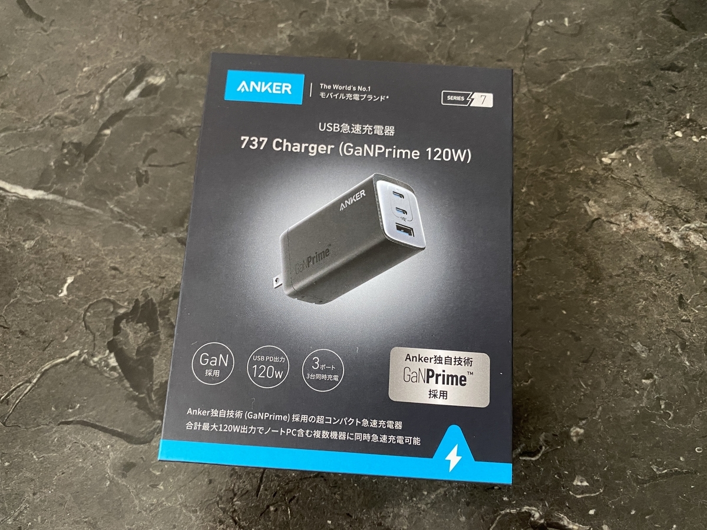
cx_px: 354
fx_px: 531
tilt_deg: -78.0
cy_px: 265
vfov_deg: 53.1
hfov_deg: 67.3
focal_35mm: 26
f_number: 1.8
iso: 200
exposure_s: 1/60
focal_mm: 4.25
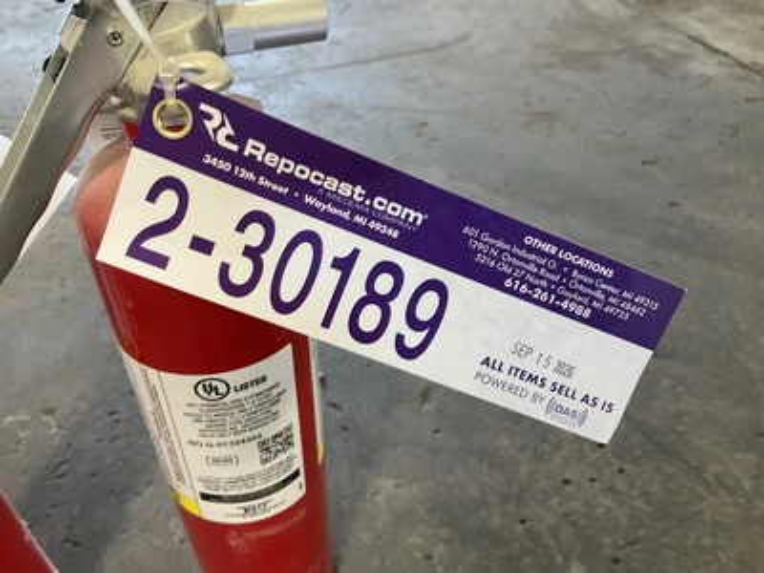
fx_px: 640
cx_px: 382
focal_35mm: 29
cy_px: 286
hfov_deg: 61.7
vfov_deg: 48.2
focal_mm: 3
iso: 200
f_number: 1.8
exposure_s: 1/60
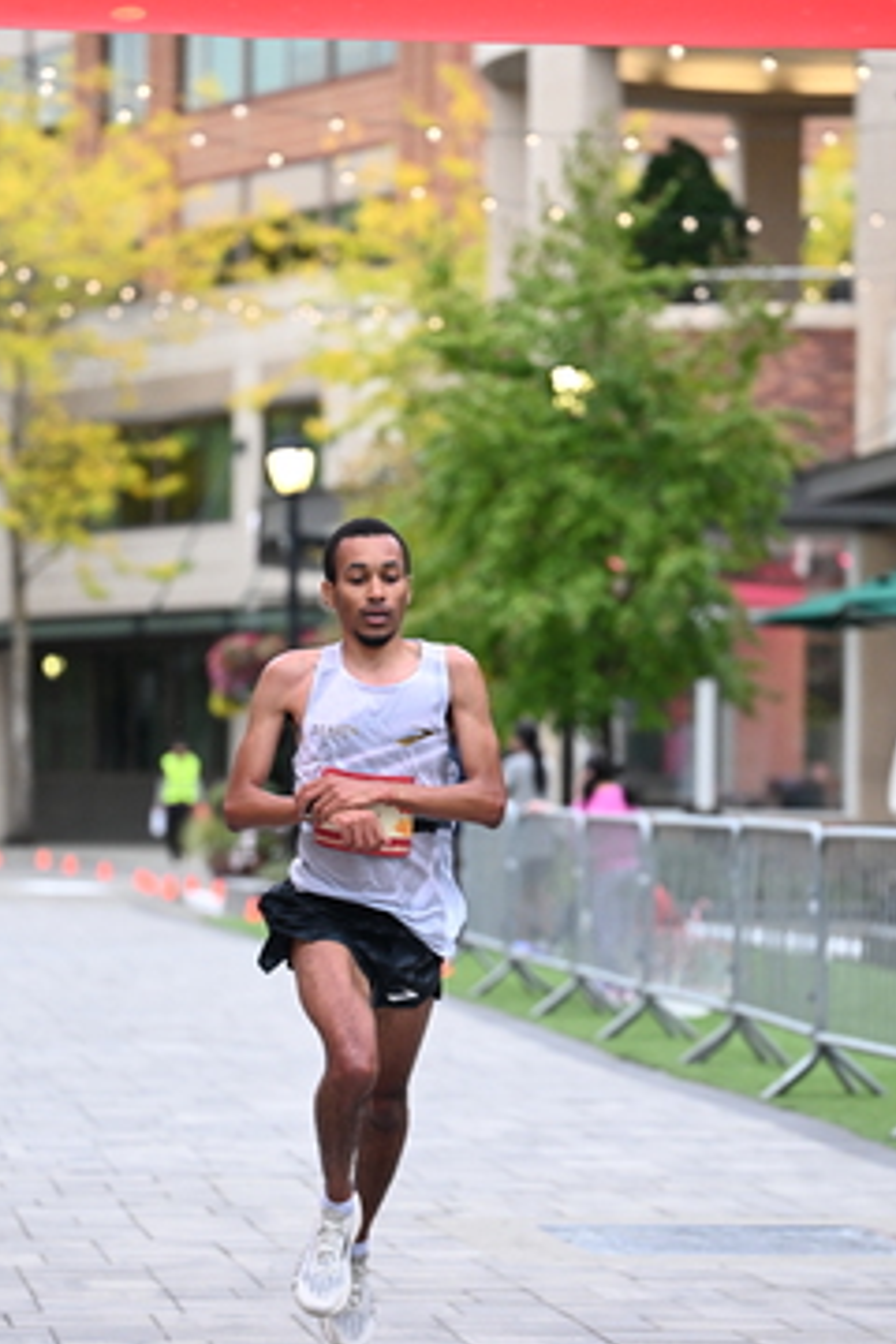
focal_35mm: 142
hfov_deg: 9.7
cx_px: 469
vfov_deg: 14.4
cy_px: 713
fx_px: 5301
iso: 1600
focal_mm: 93
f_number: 2.8
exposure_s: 1/800
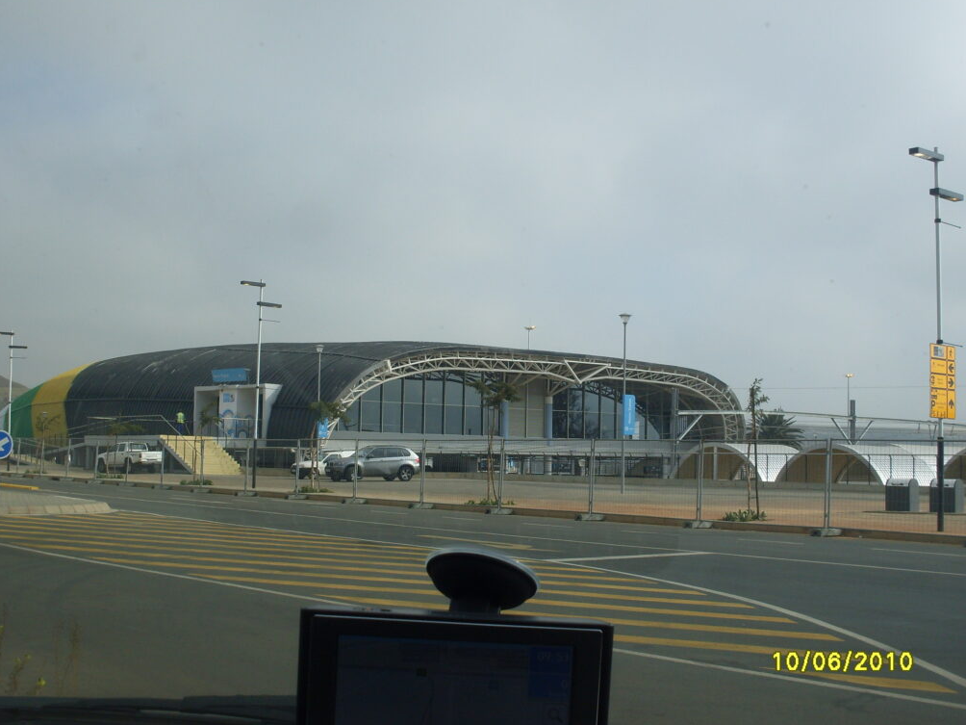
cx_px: 474
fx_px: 1395
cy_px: 364
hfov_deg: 38.2
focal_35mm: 50
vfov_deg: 29.1
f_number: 9.1
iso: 80
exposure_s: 1/180
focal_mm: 8.1
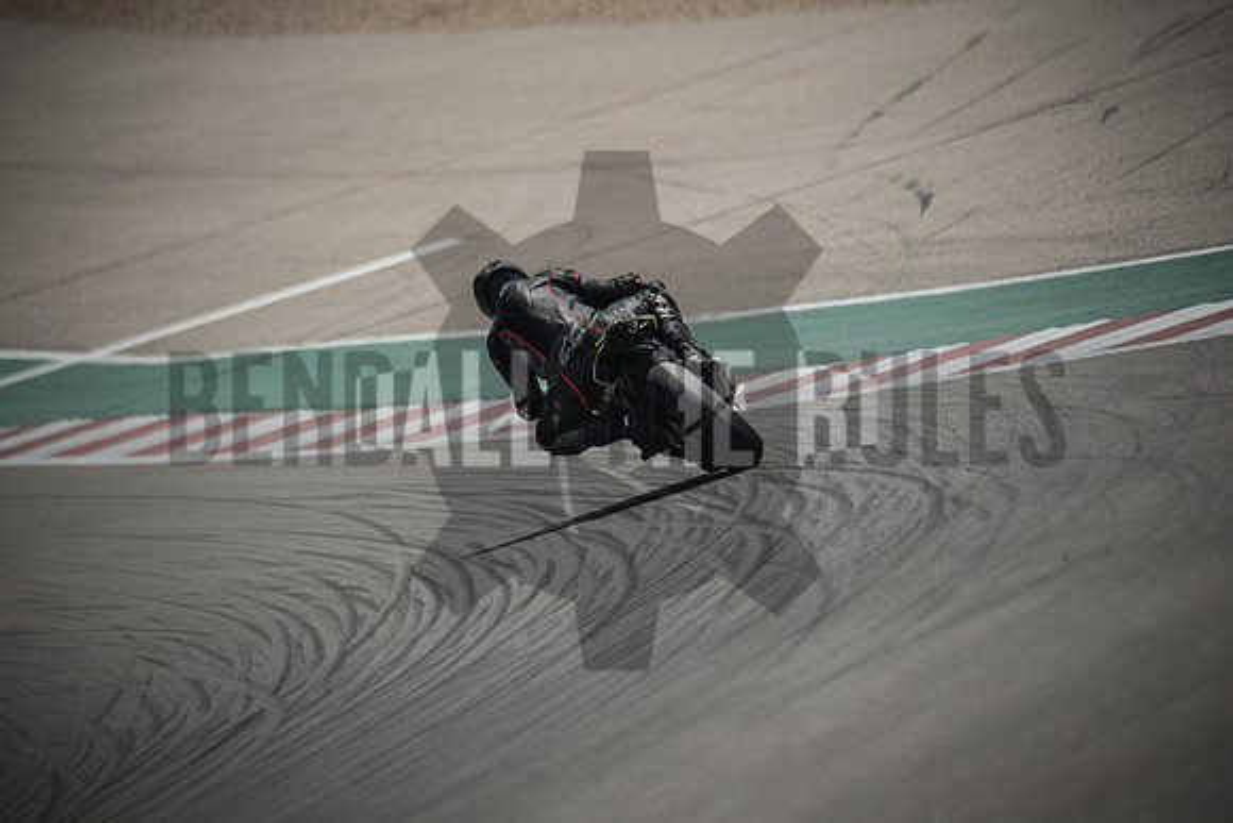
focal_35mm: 600
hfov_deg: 3.4
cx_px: 616
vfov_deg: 2.3
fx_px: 20554
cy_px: 412
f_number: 5.6
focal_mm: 400
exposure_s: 1/3200
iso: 640
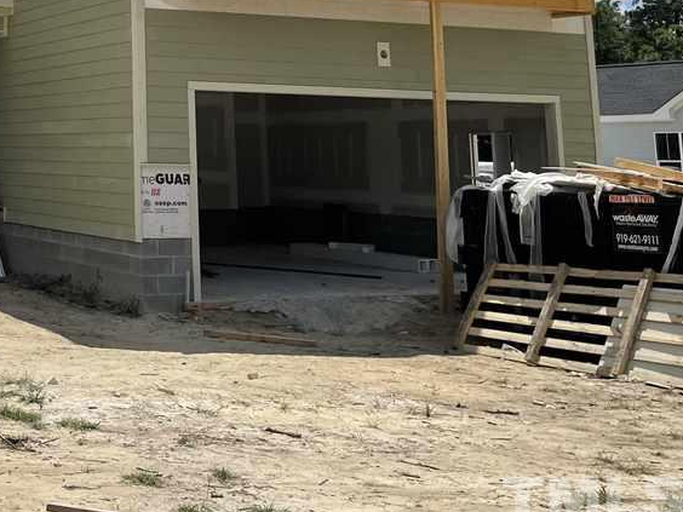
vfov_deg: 23.4
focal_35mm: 59
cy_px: -46
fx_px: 1164
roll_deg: -0.5
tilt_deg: +9.1
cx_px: -74
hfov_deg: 29.4
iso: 32
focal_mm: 4.2
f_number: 1.6
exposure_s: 1/5814
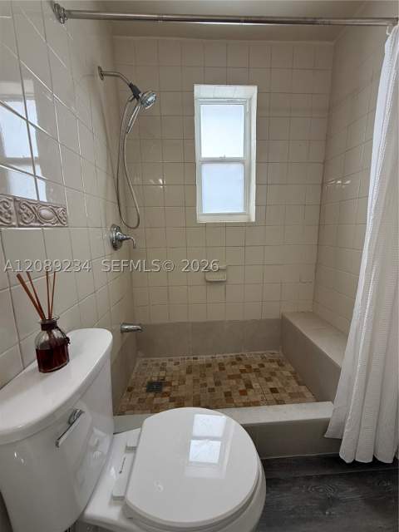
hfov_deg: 85.7
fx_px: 215
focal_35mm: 14
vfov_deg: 102.1
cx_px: 200
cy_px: 266
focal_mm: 2.22
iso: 160
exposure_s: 1/99
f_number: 2.2
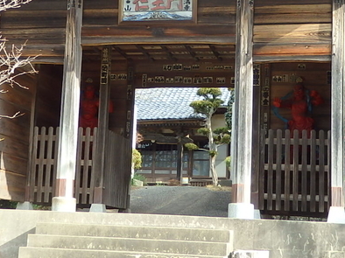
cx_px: 149
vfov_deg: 18.8
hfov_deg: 25.0
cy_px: 86
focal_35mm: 78
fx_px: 777
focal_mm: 5.5
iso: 125
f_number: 3.3
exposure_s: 1/250
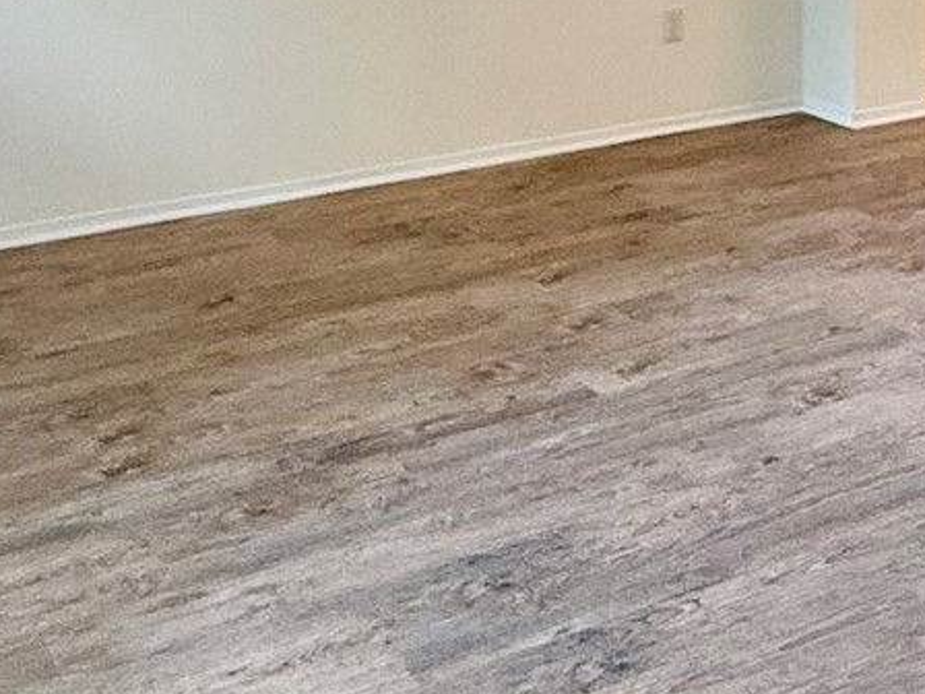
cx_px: 704
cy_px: -258
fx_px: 1710
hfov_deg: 29.7
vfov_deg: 20.5
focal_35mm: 64
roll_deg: +0.2
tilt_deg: -1.7
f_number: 2.2
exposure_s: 1/120
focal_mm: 2.22
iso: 400
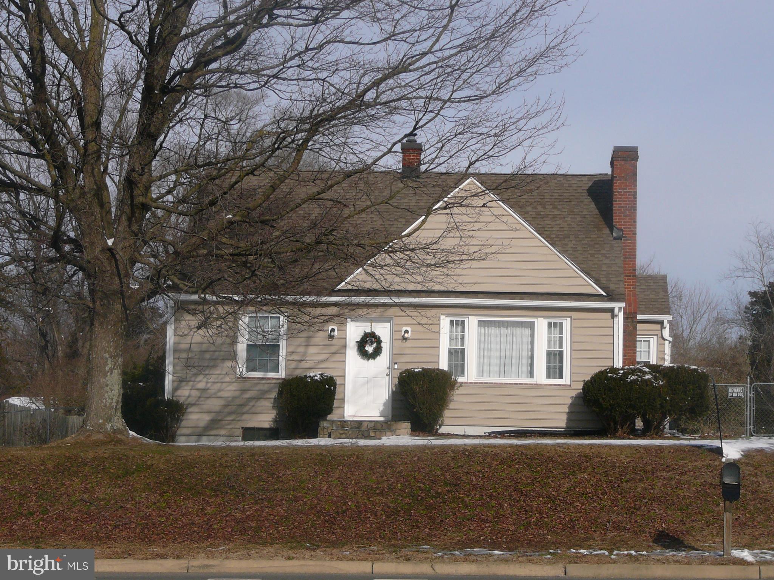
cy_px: 290
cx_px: 387
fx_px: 1945
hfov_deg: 22.5
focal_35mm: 87
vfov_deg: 17.0
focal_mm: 13
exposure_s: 1/500
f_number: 6.3
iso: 80
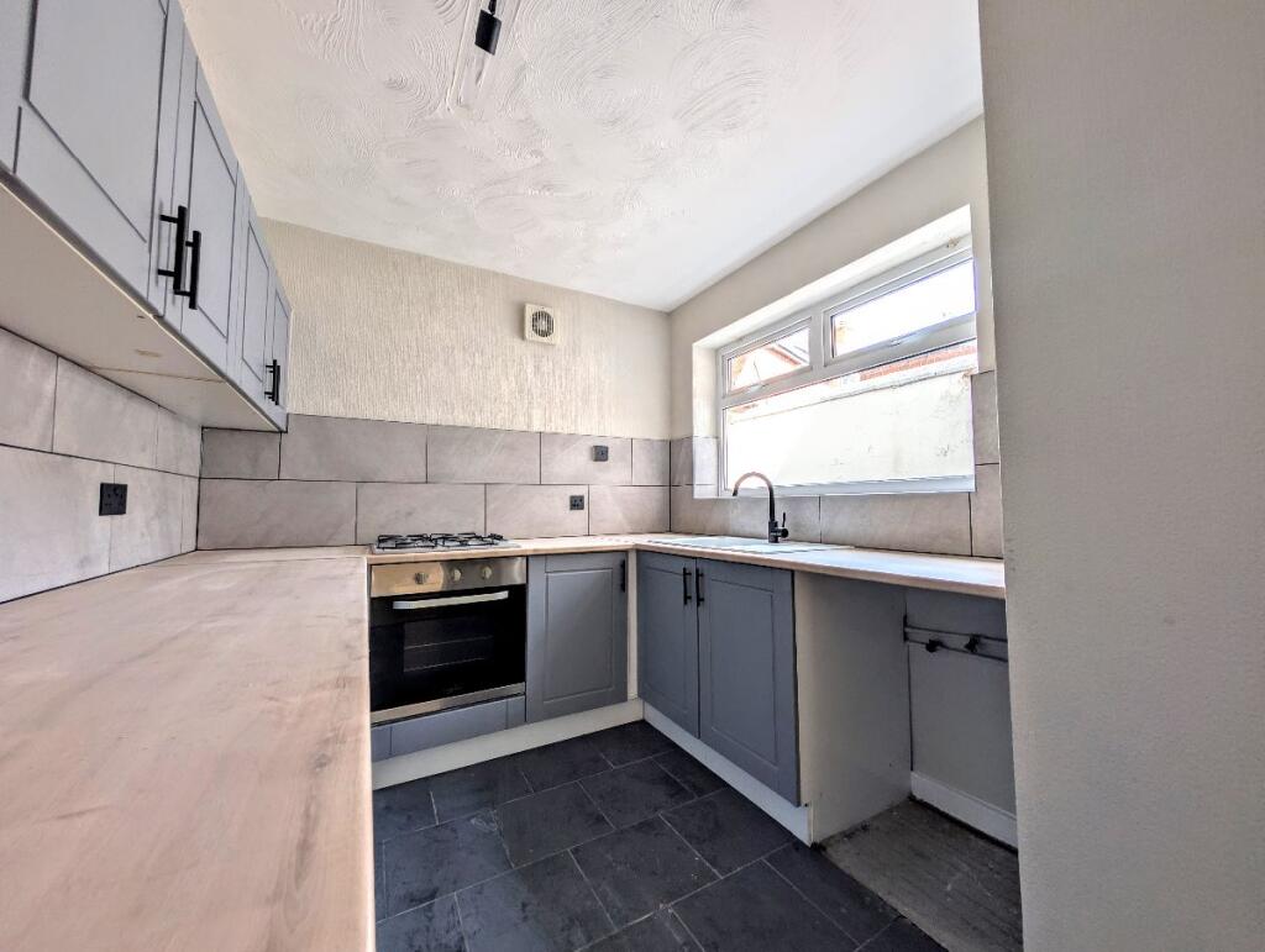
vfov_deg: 94.6
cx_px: 632
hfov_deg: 110.5
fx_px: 439
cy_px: 476
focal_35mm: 12
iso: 47
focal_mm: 2.02
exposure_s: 1/188
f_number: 1.7
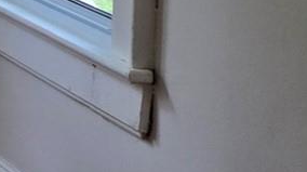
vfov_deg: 6.5
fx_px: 1472
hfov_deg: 8.7
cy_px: -161
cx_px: -753
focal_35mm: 181
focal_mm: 5.4
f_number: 1.8
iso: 50
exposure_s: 1/180
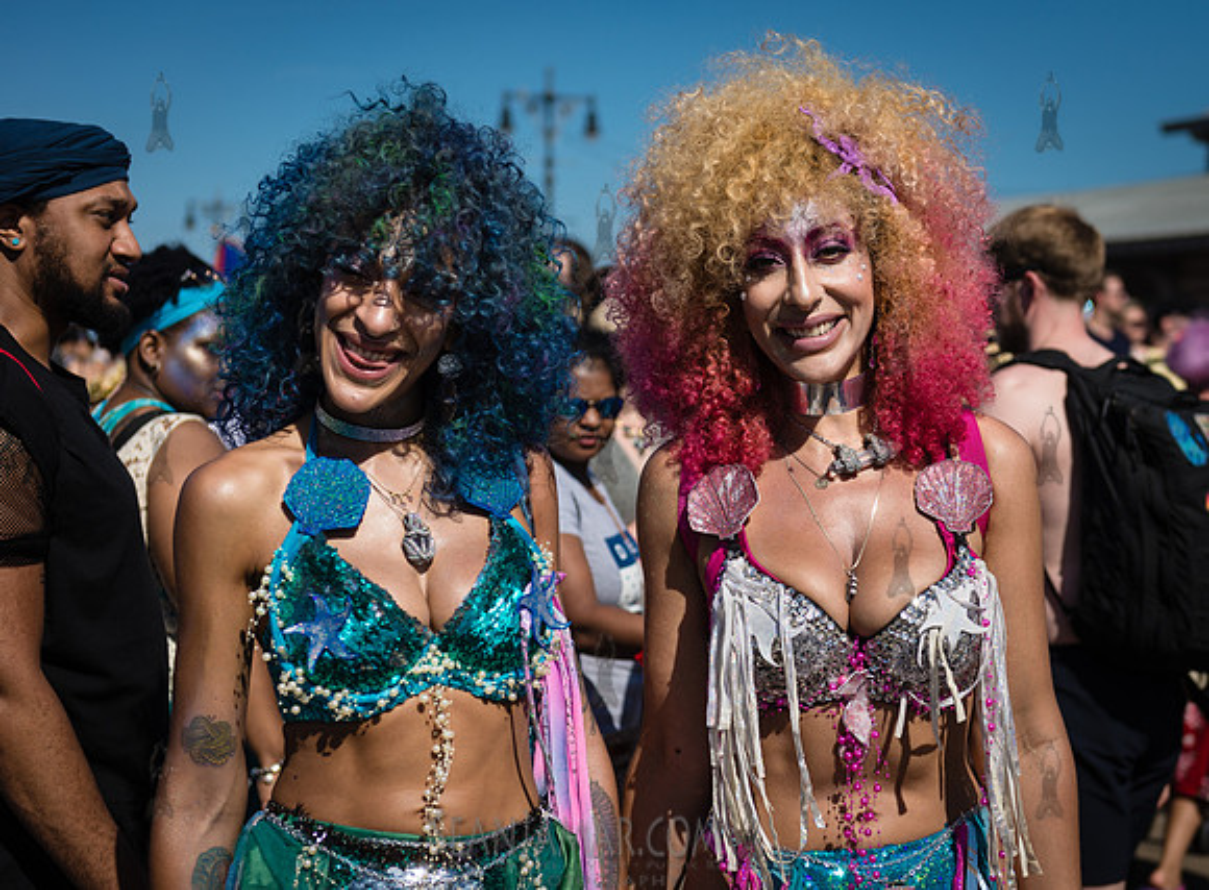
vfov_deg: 24.0
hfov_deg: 32.0
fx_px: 2096
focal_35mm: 60
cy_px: 503
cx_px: 754
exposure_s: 1/3200
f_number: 3.5
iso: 100
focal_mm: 50
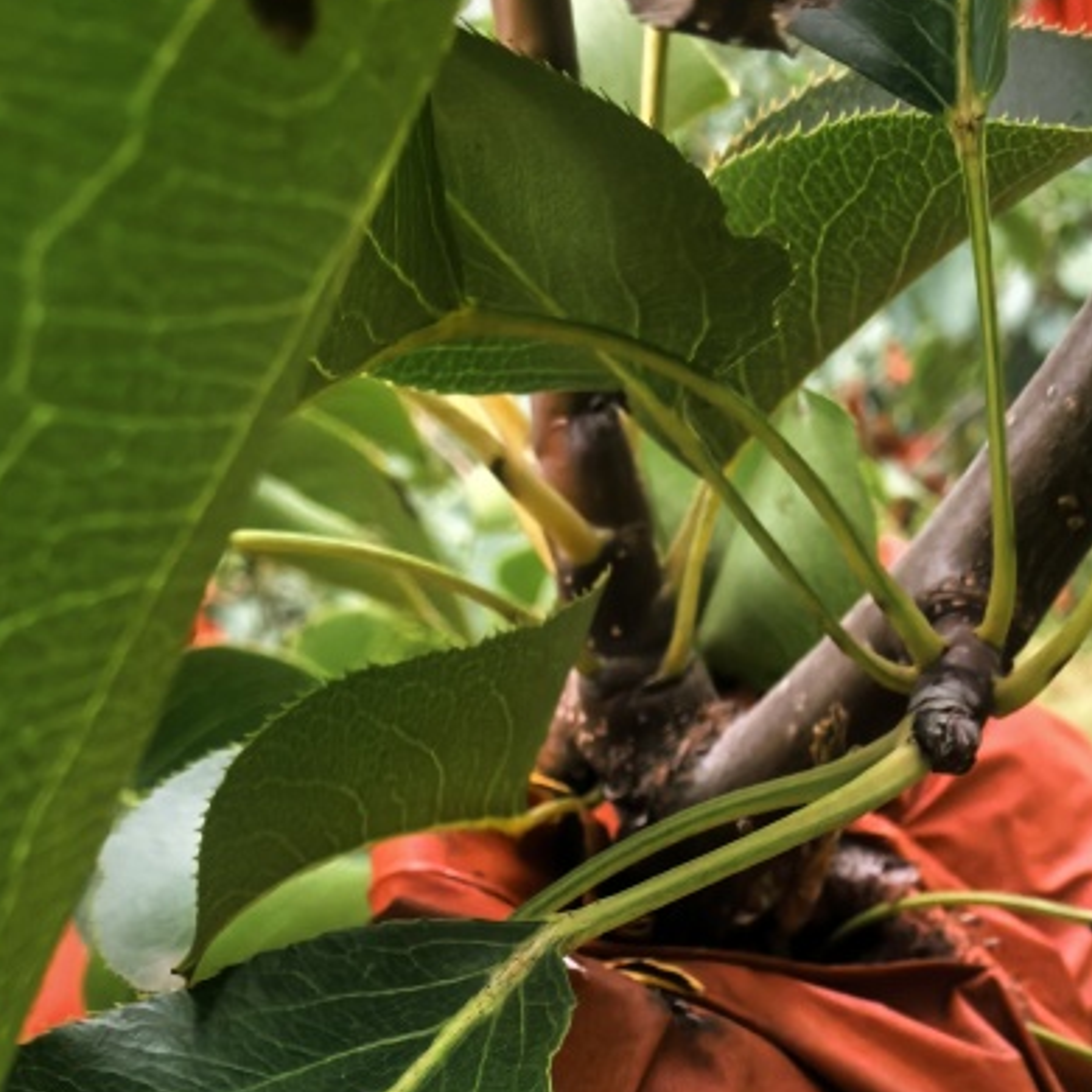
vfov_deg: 25.9
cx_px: 753
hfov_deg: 29.3
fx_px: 2070
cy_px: 1362
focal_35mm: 58
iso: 800
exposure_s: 1/170
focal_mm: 5.75
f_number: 4
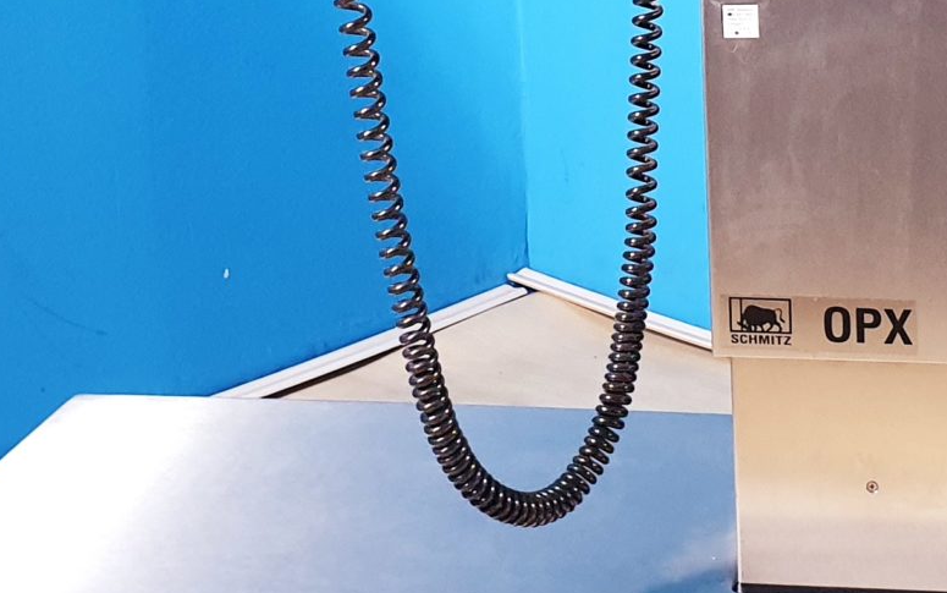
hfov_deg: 22.8
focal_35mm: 91
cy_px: -123
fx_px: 2349
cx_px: 555
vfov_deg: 13.9
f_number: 2.4
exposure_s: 1/33
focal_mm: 4.3
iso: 320
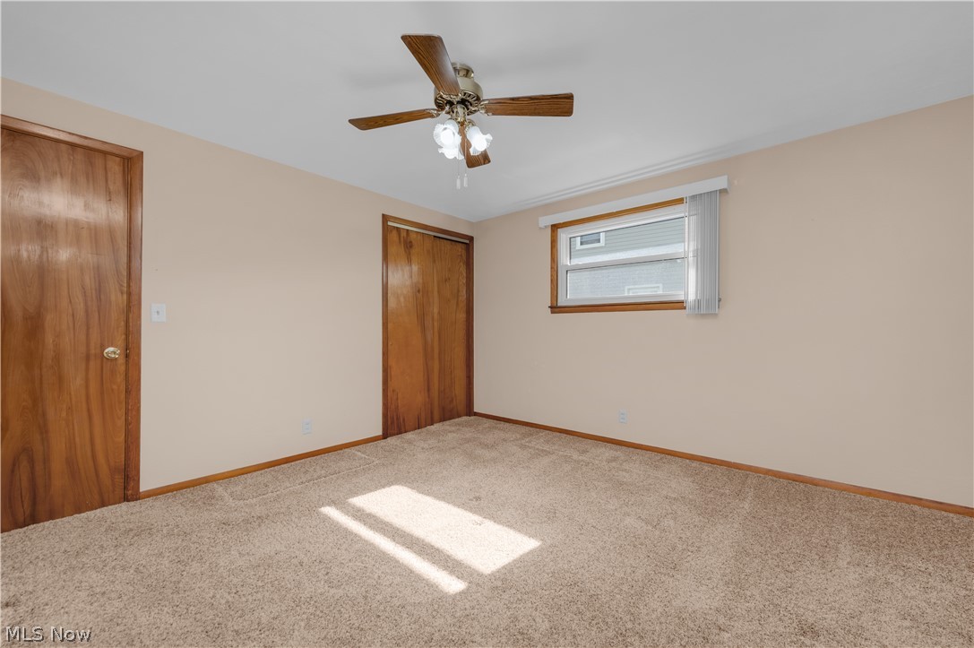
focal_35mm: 14
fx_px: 378
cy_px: 324
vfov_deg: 81.1
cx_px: 487
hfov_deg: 104.3
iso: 125
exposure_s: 1/60
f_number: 9
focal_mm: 14
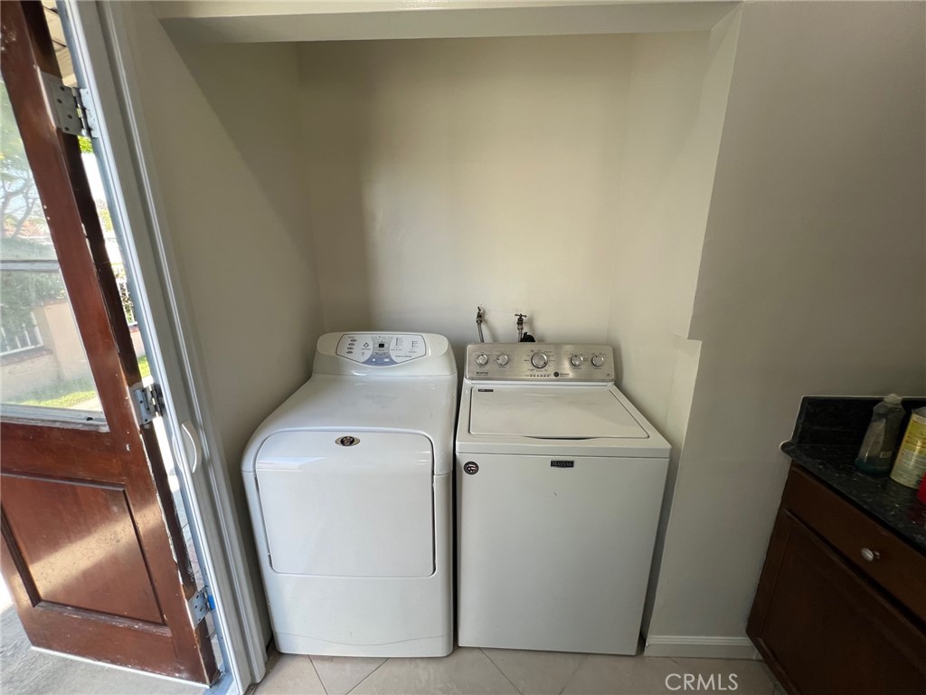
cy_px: 348
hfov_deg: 106.2
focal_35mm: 13
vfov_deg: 89.9
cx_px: 463
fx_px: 348
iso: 50
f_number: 1.8
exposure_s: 1/120
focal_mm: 1.57
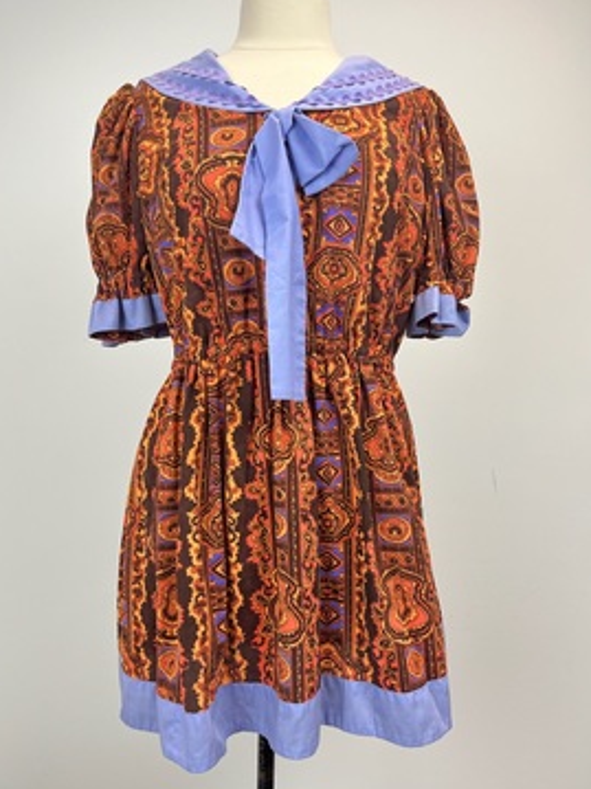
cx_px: 272
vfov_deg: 61.7
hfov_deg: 48.2
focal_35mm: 29
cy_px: 387
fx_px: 661
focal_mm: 5.1
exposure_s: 1/120
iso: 80
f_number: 1.6
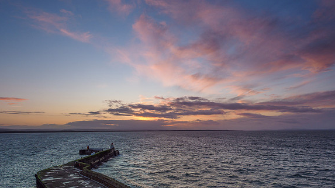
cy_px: 116
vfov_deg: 41.2
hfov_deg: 67.9
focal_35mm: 28
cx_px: 158
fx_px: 249
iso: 200
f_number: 7.1
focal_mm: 12
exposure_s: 1/50
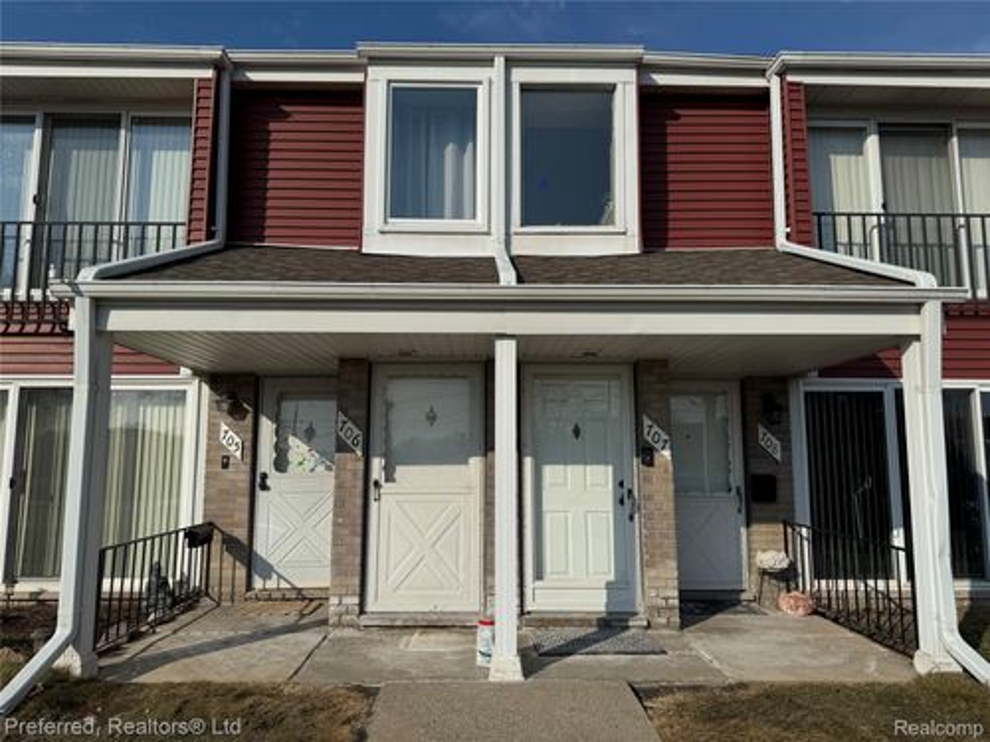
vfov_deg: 56.8
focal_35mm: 24
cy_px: 371
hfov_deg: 71.6
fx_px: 686
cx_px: 495
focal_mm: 6.76
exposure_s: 1/12346
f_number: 1.78
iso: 100
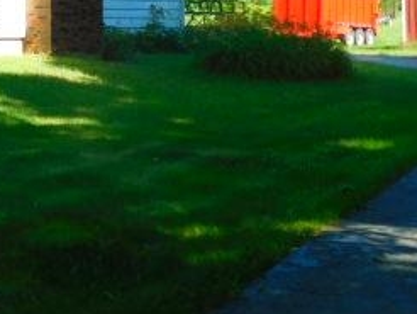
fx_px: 1411
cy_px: -59
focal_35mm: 117
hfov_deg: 16.3
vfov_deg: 12.4
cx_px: -39
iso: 125
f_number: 3.7
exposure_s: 1/250
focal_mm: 8
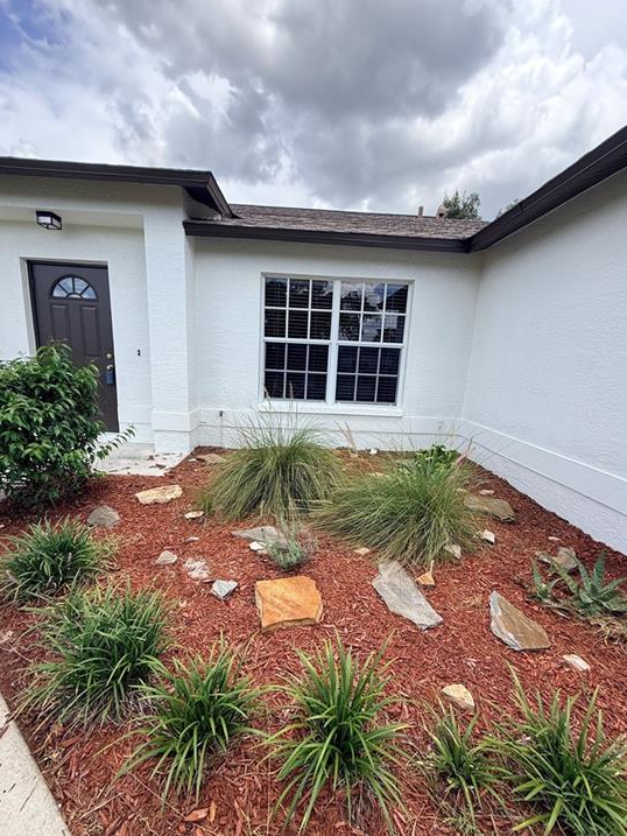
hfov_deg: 81.8
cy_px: 440
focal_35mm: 15
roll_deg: -3.7
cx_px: 314
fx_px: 362
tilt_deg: -12.8
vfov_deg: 98.1
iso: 50
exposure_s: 1/888
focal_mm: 2.22
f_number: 2.2
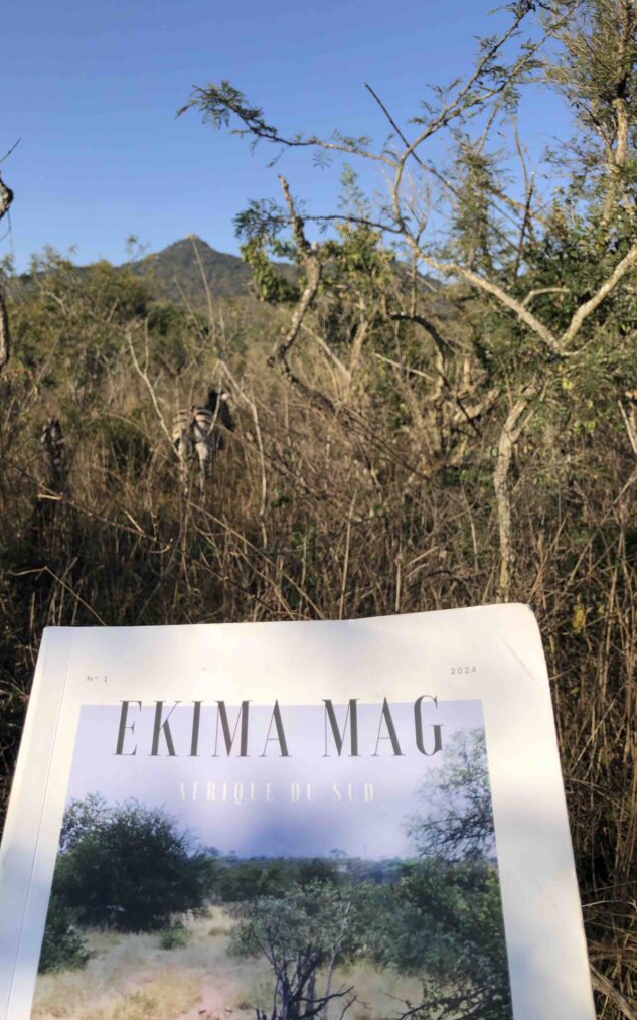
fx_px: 833
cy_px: 506
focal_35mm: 30
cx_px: 256
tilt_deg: -7.2
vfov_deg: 62.9
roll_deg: -1.0
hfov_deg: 41.6
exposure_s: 1/2000
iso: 20
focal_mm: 3.99
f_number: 1.8
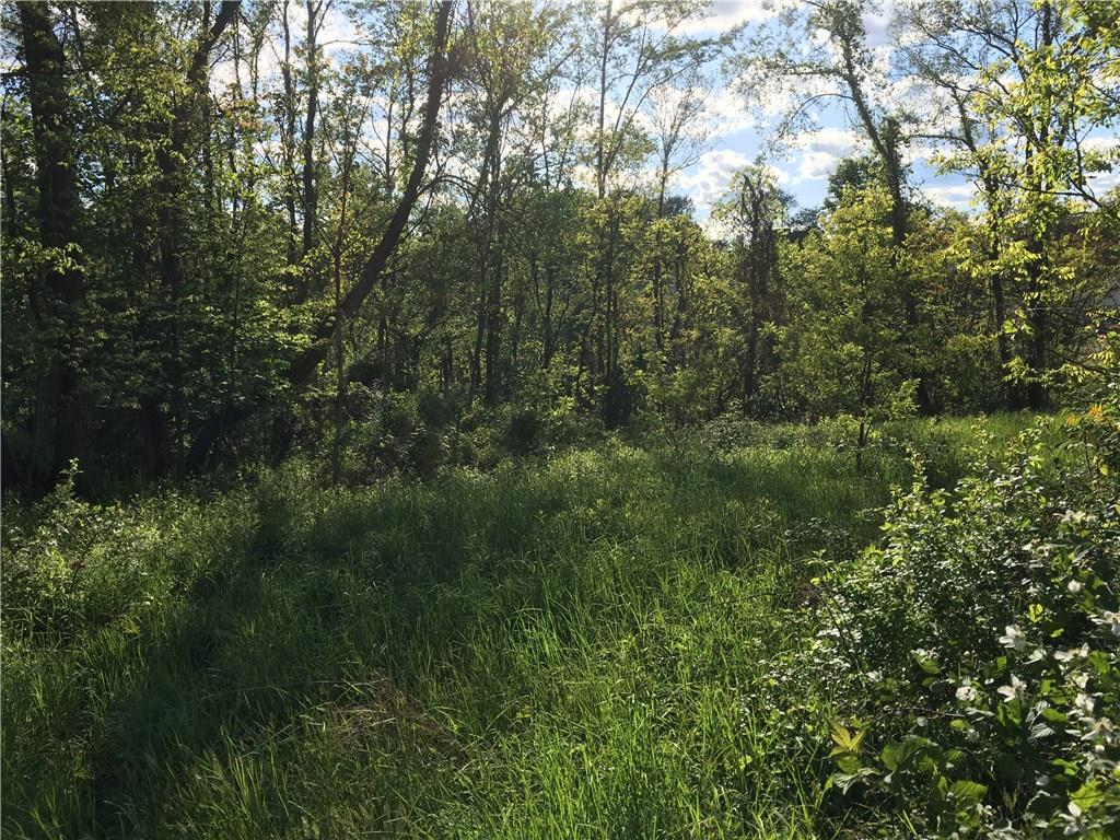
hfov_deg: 61.7
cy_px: 420
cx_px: 560
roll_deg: +0.3
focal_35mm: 29
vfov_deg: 48.2
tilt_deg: -3.8
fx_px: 938
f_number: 2.2
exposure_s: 1/1183
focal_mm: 4.15
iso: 25
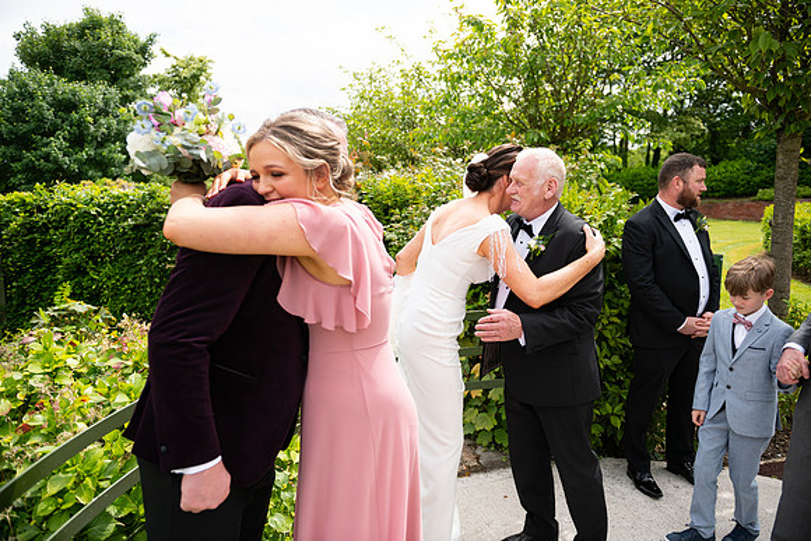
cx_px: 406
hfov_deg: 73.7
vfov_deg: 53.2
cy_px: 270
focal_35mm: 24
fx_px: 541
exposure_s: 1/2000
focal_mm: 24
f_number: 3.5
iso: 250
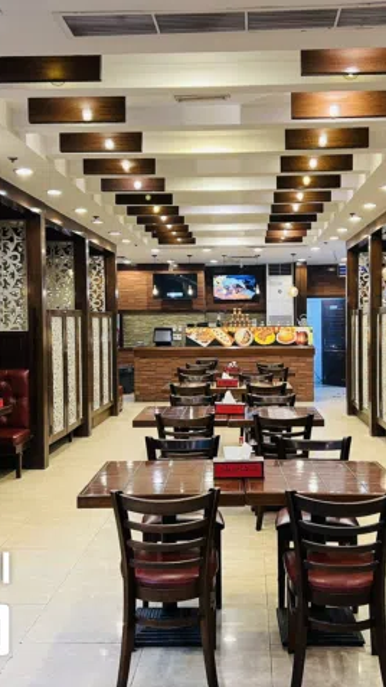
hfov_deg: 31.1
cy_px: 344
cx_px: 226
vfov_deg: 52.8
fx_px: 692
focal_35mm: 38
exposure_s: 1/50
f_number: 1.5
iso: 100
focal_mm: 5.7
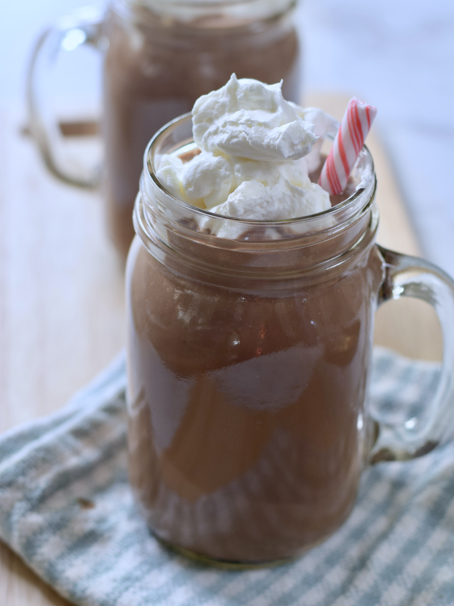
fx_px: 1539
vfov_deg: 22.3
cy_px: 278
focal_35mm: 88
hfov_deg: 16.8
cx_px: 227
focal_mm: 50
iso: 200
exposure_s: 1/60
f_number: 4.5
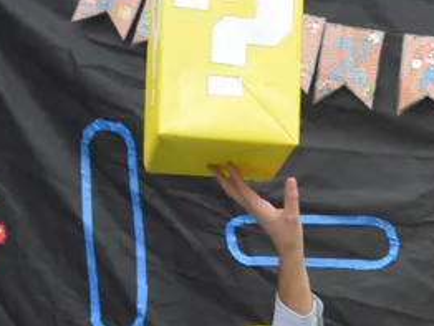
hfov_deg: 12.1
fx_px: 1958
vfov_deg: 9.0
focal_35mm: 156
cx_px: 624
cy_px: 632
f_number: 4.5
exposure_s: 1/80
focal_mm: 20
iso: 400
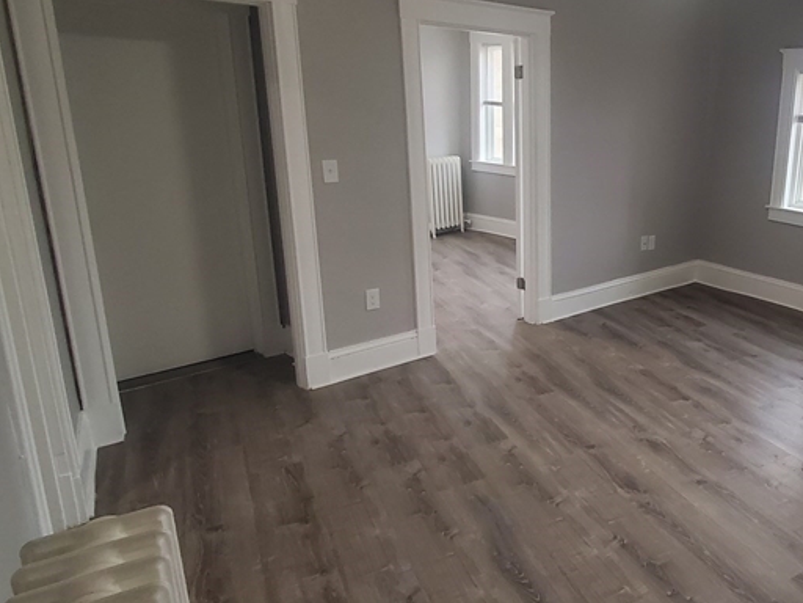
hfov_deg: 62.0
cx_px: 637
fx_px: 603
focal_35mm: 26
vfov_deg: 52.7
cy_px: 242
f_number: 2.2
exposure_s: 1/60
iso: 250
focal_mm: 1.8
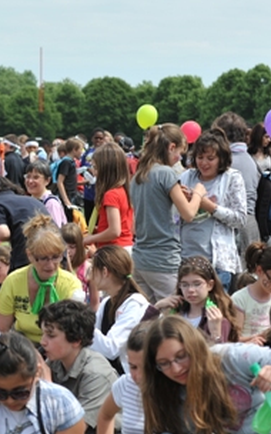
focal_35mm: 150
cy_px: 273
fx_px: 1773
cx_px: -39
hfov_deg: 8.7
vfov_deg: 13.9
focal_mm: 70
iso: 200
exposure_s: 1/1000
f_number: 5
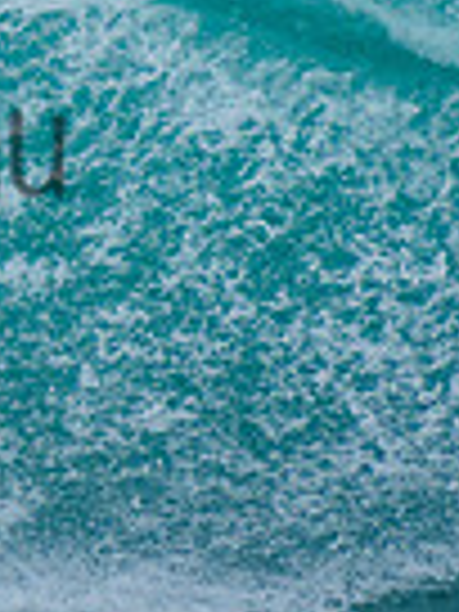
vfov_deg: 0.9
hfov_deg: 0.7
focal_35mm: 2257
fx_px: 39903
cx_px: -422
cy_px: 19
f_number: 7.1
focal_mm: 400
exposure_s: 1/2000
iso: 500
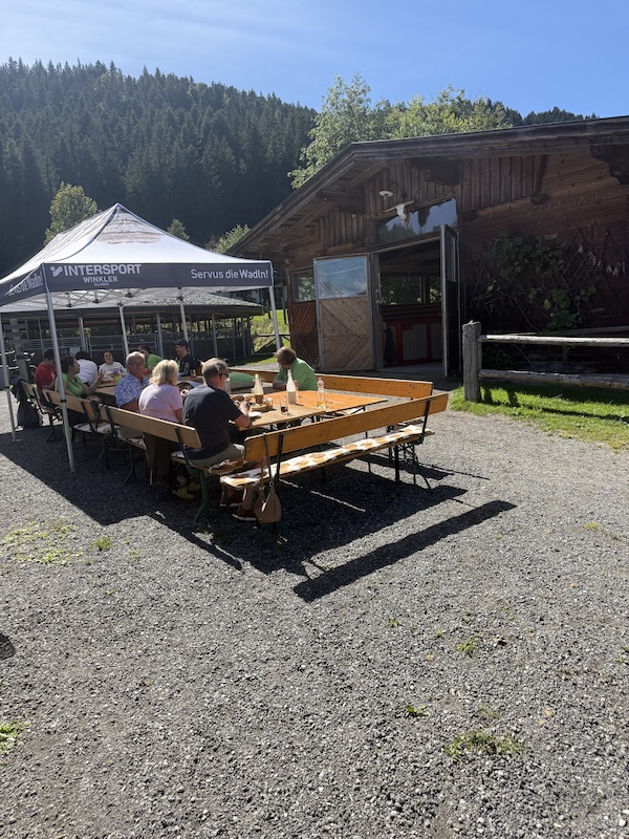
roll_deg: +2.8
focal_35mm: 24
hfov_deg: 56.8
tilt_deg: -9.2
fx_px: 581
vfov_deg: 71.6
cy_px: 420
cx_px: 314
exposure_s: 1/3021
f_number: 1.78
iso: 100
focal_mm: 6.76
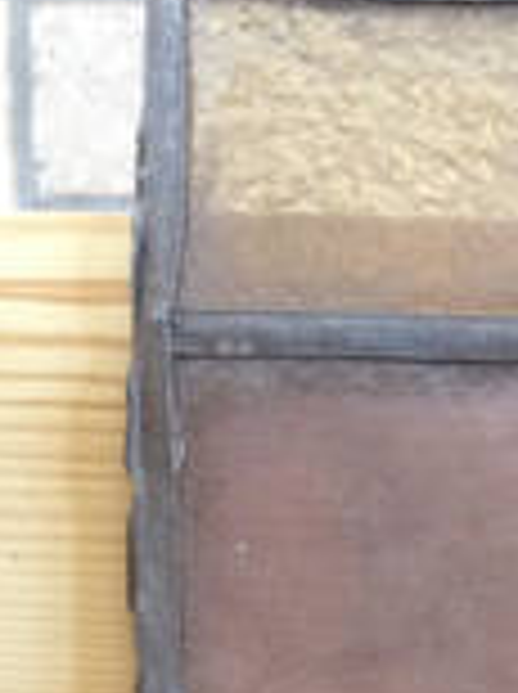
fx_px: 2281
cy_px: 1053
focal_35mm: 114
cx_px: 827
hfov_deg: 12.2
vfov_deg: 15.8
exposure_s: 1/20
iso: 160
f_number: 2.4
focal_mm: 4.28
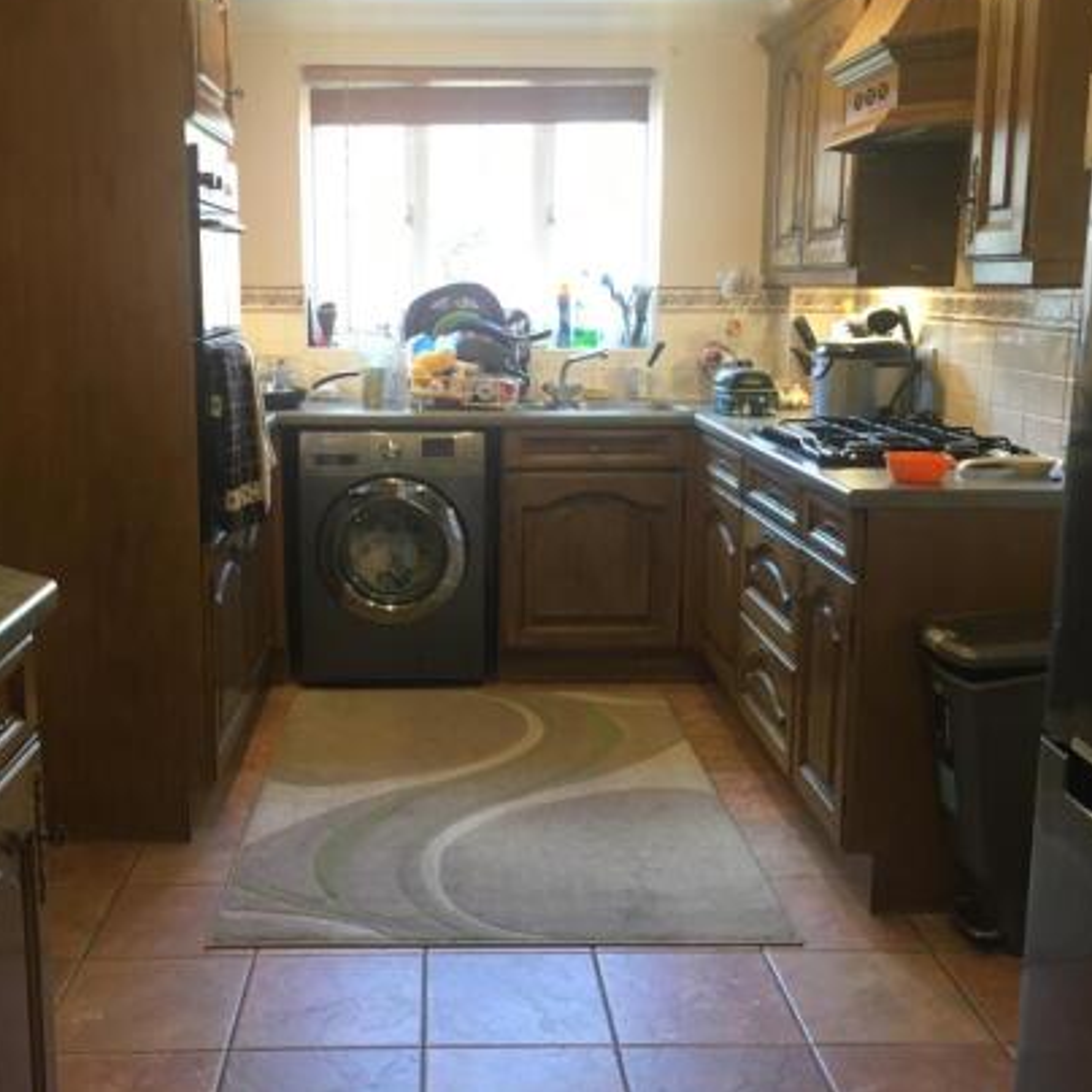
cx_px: 466
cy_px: 507
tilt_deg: -10.4
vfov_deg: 44.9
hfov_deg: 44.8
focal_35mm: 37
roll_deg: +0.0
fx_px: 1321
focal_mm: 4.15
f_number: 2.2
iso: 200
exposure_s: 1/33
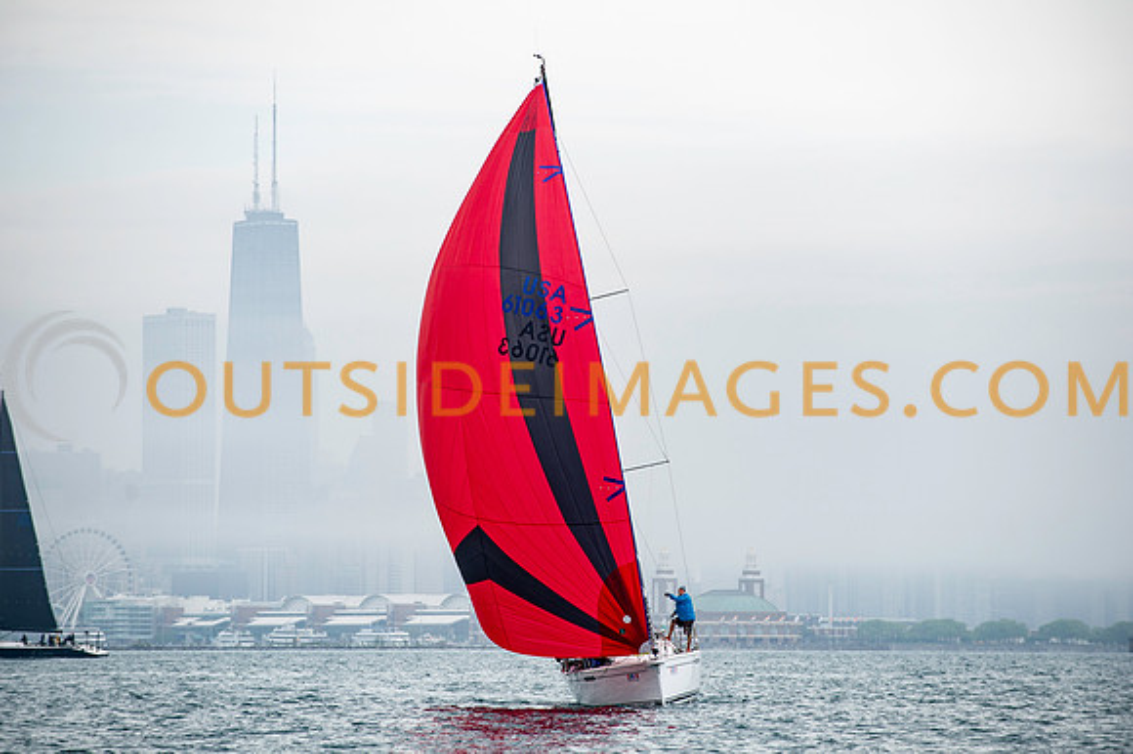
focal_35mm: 207
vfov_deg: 6.6
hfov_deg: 9.9
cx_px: 566
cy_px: 377
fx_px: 6509
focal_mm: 200
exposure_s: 1/1250
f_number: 5
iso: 250
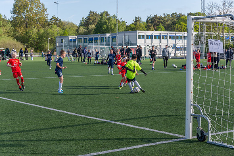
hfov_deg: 28.6
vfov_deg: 19.3
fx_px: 459
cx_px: 117
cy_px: 78
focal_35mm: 71
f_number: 4
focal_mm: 70
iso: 200
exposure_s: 1/640
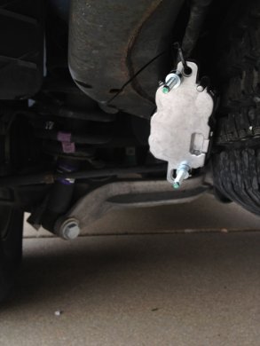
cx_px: 130
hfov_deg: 40.7
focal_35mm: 35
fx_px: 350
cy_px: 173
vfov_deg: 52.6
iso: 80
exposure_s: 1/40
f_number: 2.4
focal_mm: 4.28
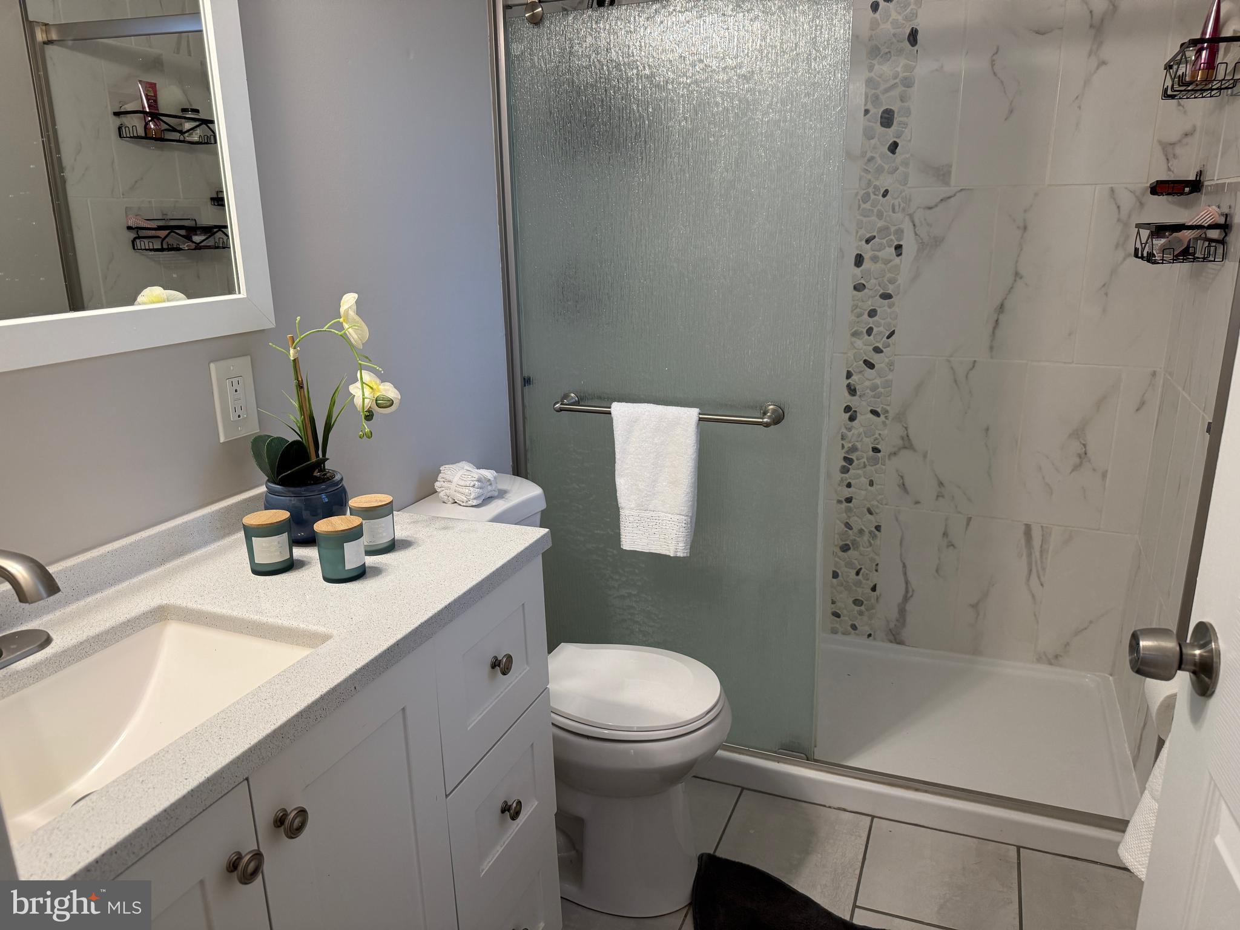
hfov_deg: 71.6
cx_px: 620
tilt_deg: -15.7
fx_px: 860
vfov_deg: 56.8
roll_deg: +0.7
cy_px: 465
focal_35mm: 24
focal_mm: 6.76
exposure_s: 1/120
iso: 160
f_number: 1.78
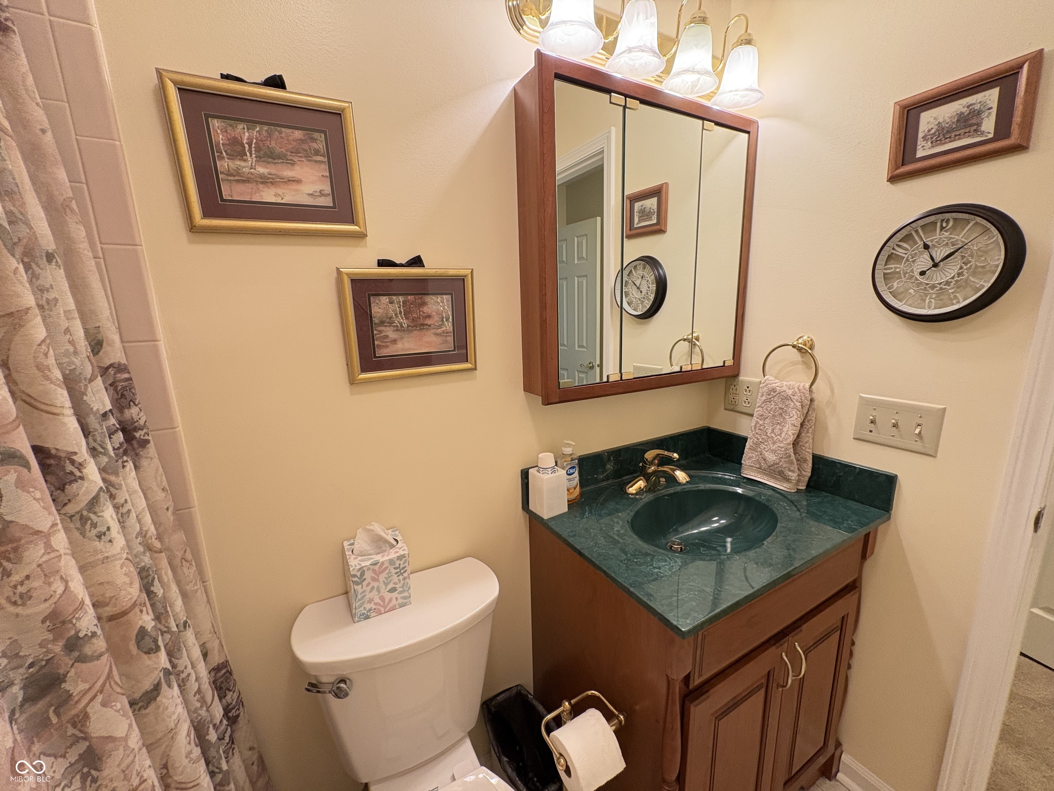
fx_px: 426
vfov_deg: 85.7
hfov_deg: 102.1
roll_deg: +2.3
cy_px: 396
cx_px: 527
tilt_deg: -11.4
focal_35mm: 14
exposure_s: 1/60
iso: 320
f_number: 2.2
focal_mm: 2.22
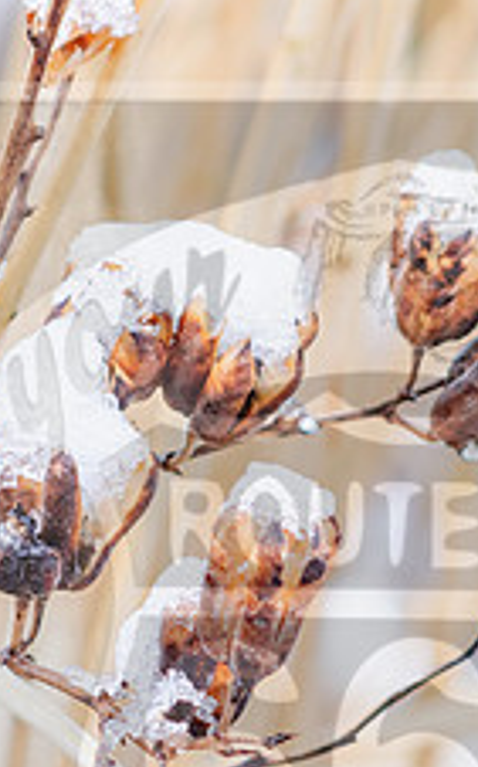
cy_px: 587
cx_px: 188
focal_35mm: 850
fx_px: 17739
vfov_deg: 2.5
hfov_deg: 1.5
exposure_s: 1/320
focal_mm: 280
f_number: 5.6
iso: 400
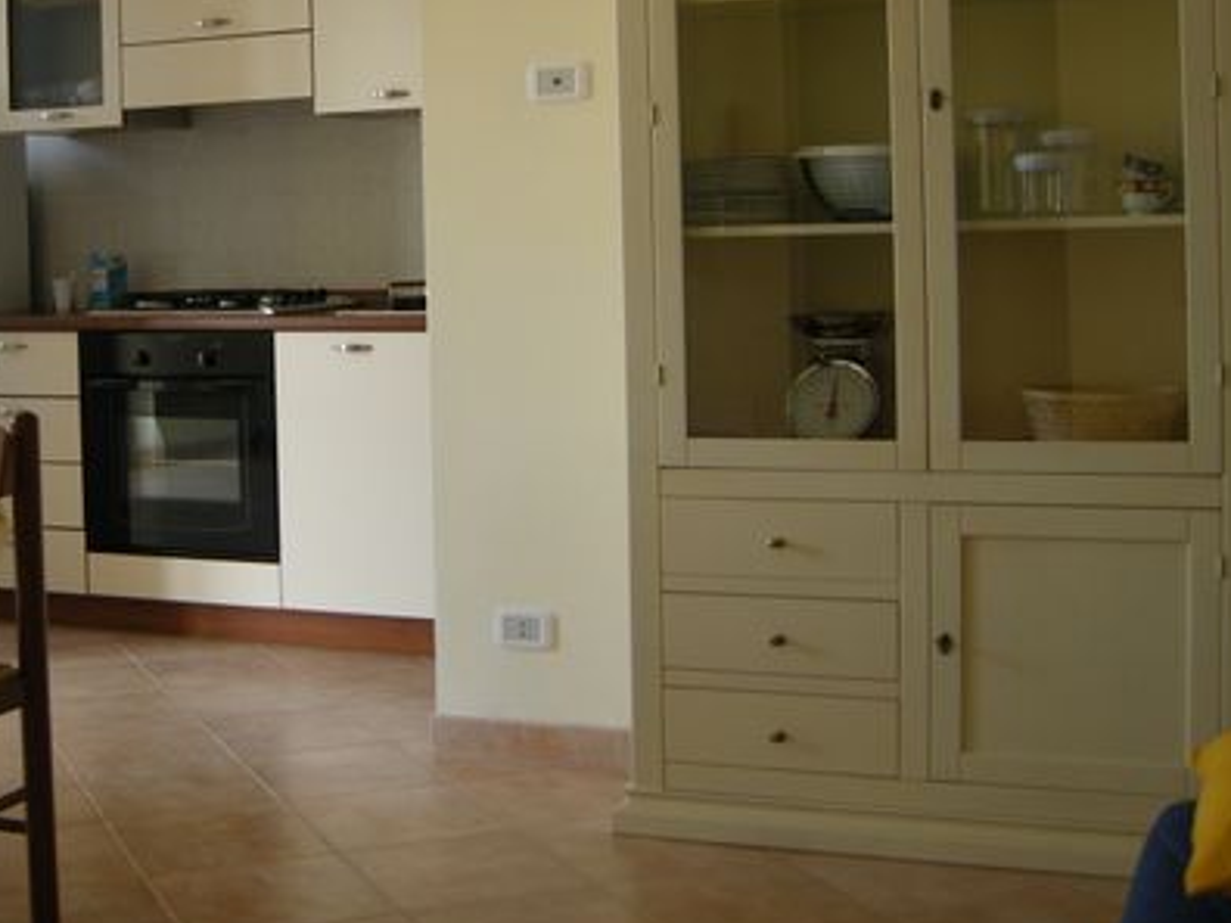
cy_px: 273
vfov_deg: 27.3
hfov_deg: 35.8
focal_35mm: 53
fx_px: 1885
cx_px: 413
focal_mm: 7.5
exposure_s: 1/61
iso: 83
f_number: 2.7
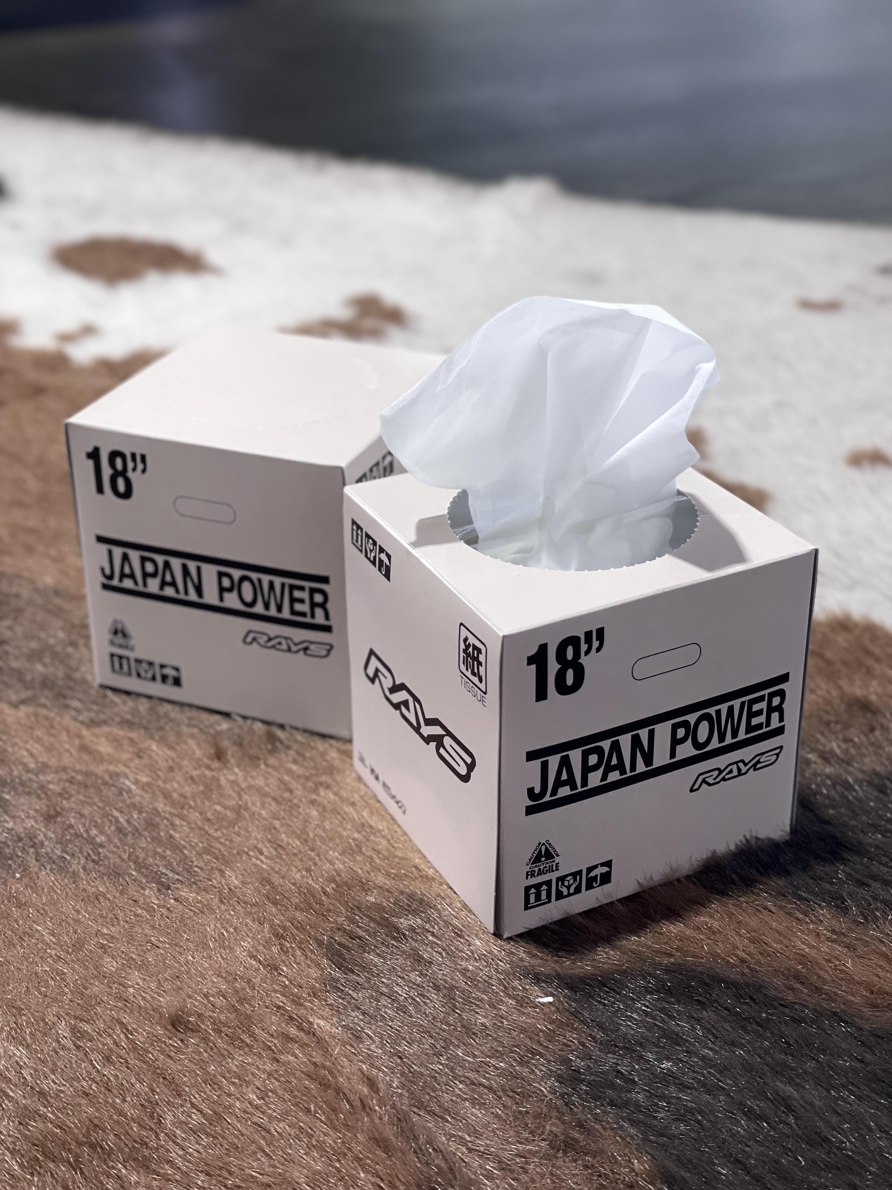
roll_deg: +0.8
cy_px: 595
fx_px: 1787
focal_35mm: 52
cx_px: 446
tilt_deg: -28.1
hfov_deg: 28.0
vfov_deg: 36.8
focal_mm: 6
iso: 160
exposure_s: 1/100
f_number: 2
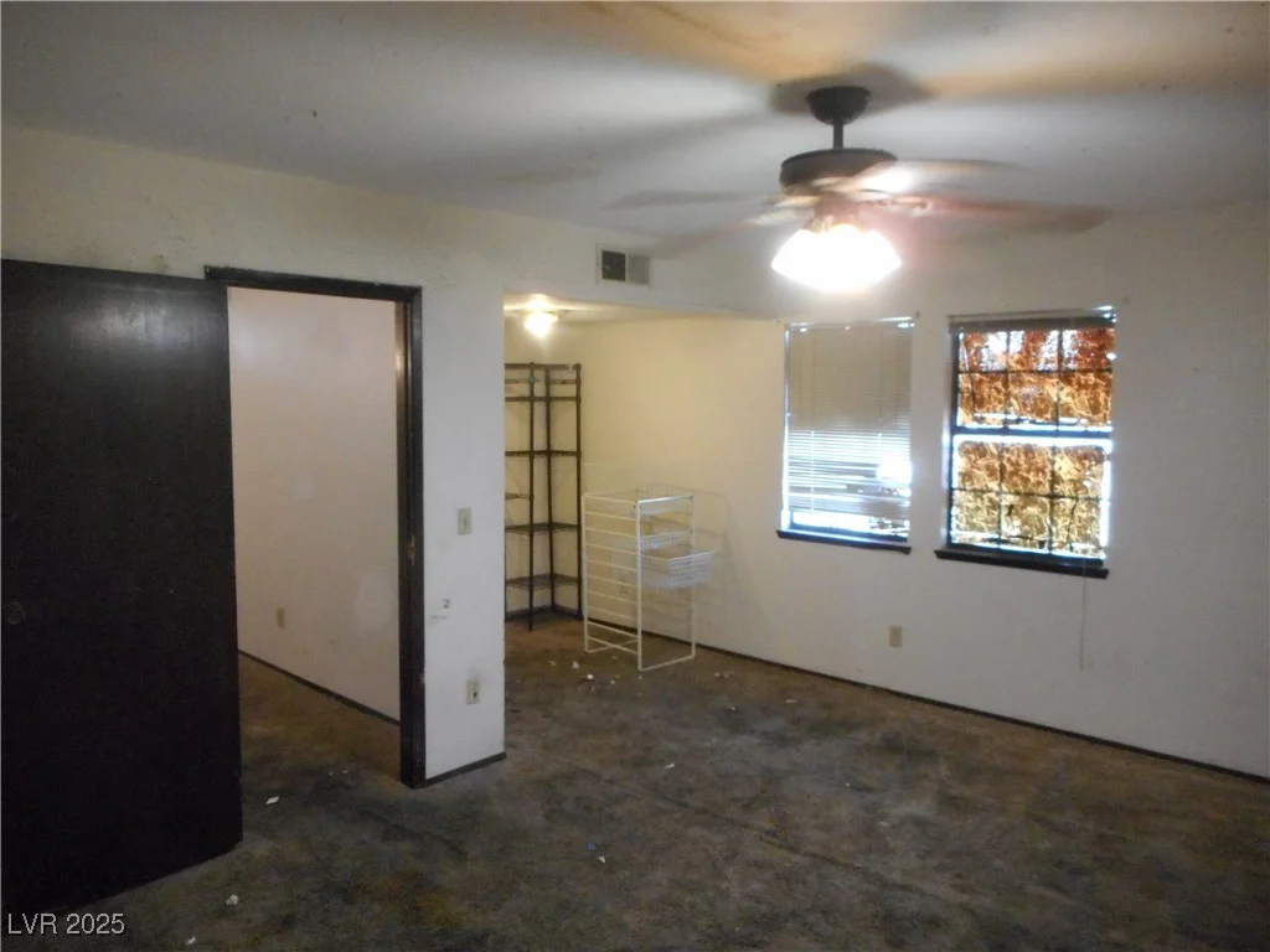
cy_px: 476
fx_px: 917
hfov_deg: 69.4
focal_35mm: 25
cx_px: 635
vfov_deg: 54.9
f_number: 3.7
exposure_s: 1/40
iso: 800
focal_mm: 4.5
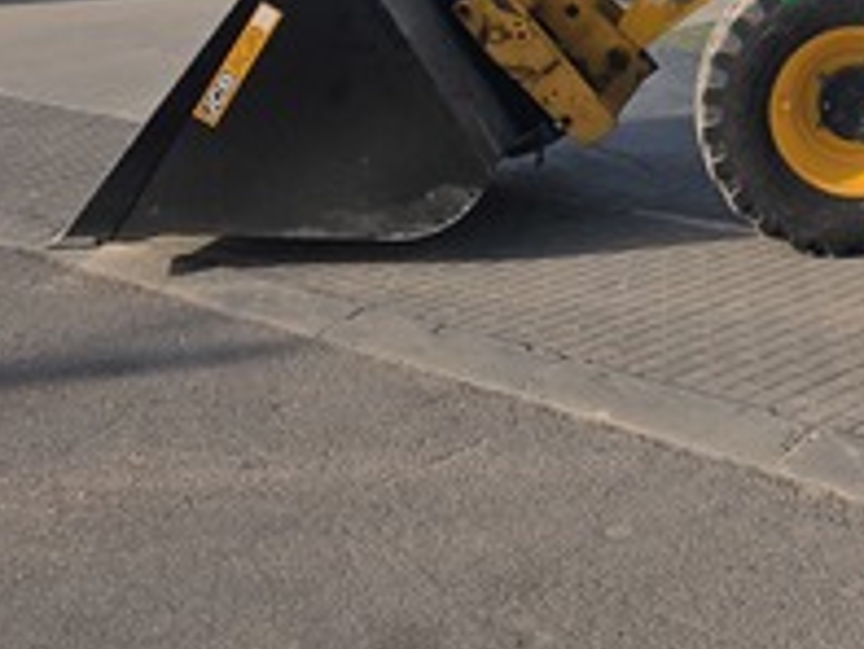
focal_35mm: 64
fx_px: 1598
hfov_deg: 27.7
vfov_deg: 21.9
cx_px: 941
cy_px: -31
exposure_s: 1/7944
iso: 64
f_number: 1.7
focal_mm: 6.3
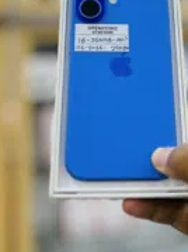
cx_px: 123
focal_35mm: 58
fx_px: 421
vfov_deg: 32.0
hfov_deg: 25.1
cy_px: 35
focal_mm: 5.7
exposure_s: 1/198
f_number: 1.5
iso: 40
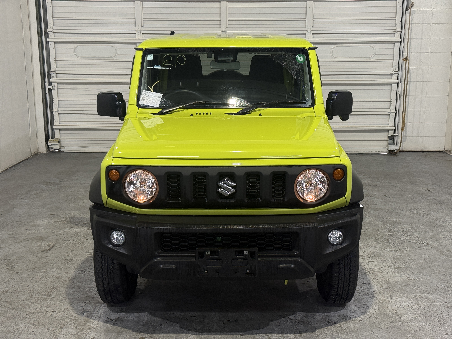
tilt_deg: -11.5
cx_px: 226
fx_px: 627
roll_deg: +0.2
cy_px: 170
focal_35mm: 48
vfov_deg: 30.3
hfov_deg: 39.7
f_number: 1.78
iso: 80
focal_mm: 6.76
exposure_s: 1/120
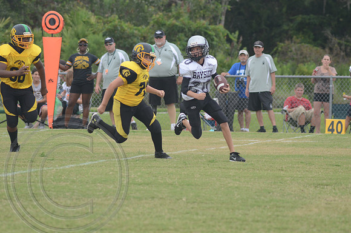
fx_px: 2919
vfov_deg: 4.6
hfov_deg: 6.9
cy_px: 116
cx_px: 176
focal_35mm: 300
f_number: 5.6
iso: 400
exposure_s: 1/640
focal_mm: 200
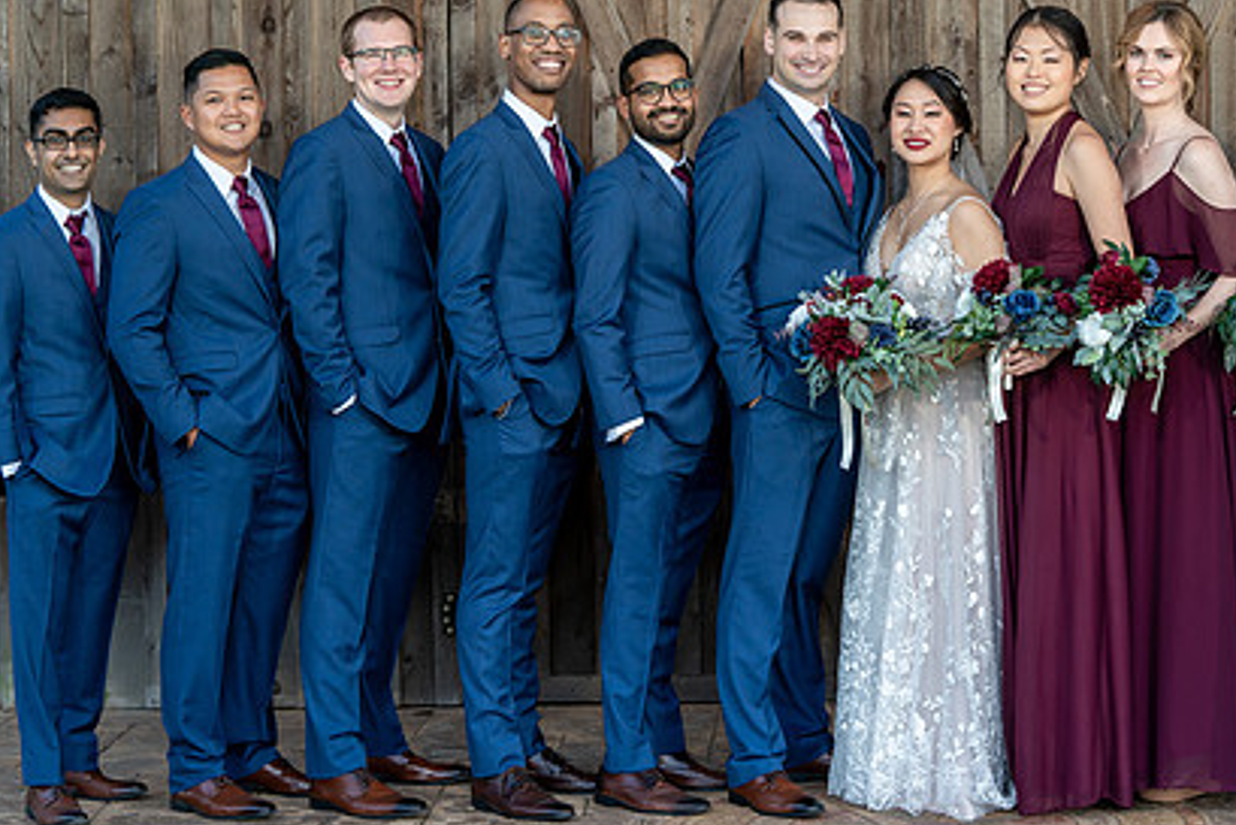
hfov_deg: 19.9
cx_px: 838
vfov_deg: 13.4
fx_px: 3503
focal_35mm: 102
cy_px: 307
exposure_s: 1/250
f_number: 4
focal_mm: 70
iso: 320
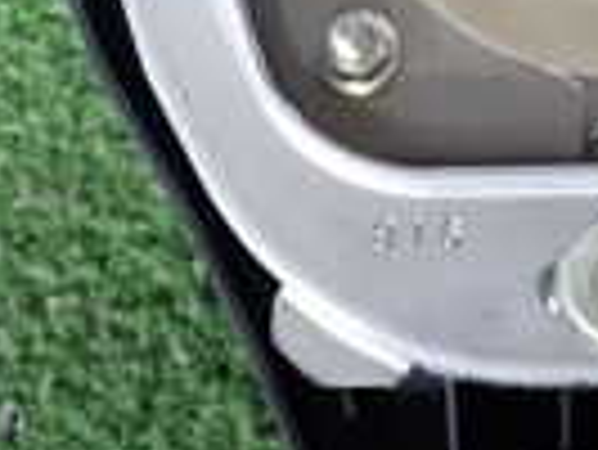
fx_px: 1954
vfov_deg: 12.9
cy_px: -58
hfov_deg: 17.1
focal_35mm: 113
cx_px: 571
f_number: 2
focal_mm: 4.5
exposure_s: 1/60
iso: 200
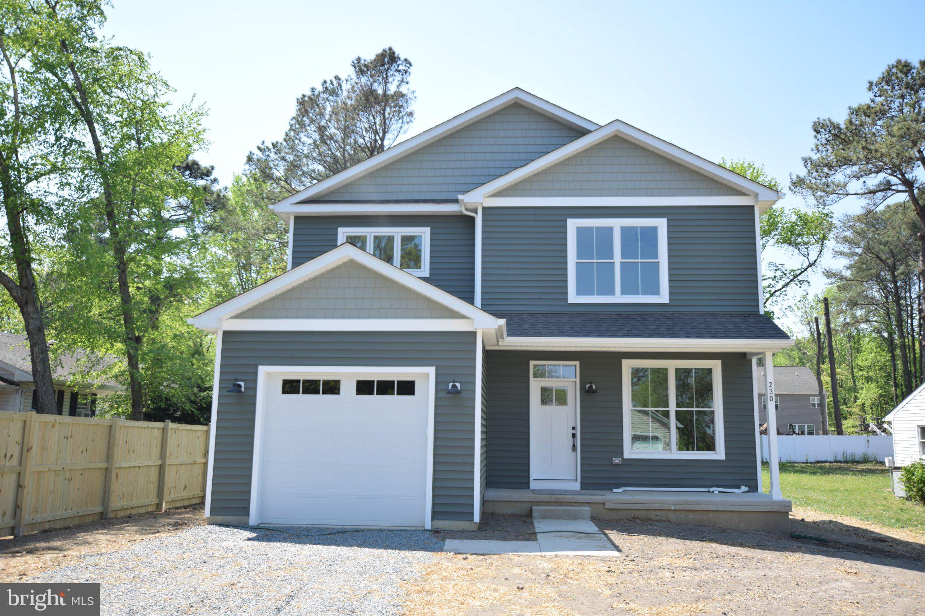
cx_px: 462
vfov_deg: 43.6
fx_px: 771
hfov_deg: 61.9
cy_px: 308
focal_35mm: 30
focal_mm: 20
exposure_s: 1/250
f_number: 5
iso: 100
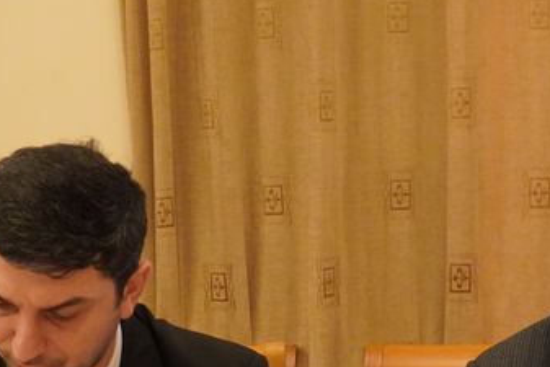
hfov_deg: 19.7
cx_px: 348
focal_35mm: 103
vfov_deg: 13.0
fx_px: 1577
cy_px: 400
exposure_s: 1/160
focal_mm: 29
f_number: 4
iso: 4000
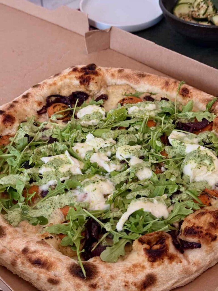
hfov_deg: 30.3
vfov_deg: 39.7
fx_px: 403
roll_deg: +2.0
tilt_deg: -41.9
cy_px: 146
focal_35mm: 48
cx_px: 109
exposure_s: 1/33
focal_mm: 6.76
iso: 500
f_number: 1.78
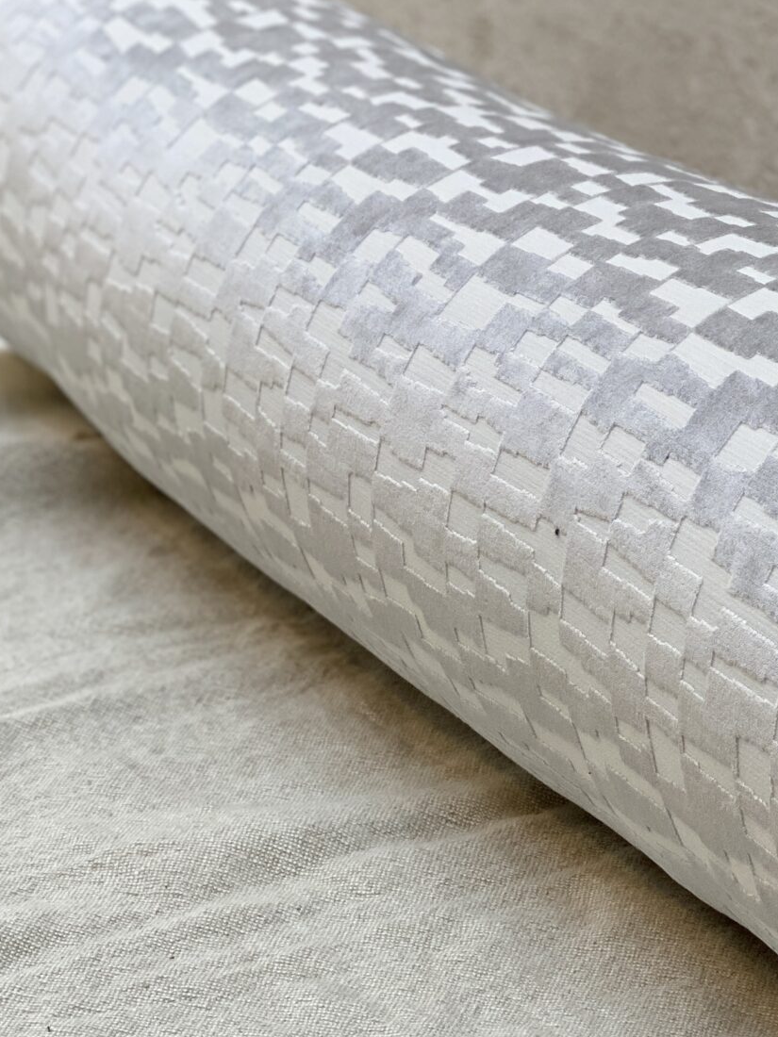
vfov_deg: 16.3
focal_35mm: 121
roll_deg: +1.8
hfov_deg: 12.1
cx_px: 792
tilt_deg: -16.4
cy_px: 464
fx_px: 3626
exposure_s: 1/122
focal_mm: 6
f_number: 2
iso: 50
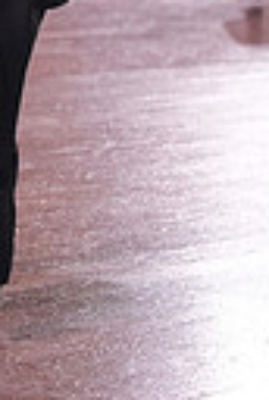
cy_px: -341
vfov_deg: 6.8
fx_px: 3277
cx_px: -45
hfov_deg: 4.7
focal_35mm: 294
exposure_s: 1/500
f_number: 4
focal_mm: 65
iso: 1600
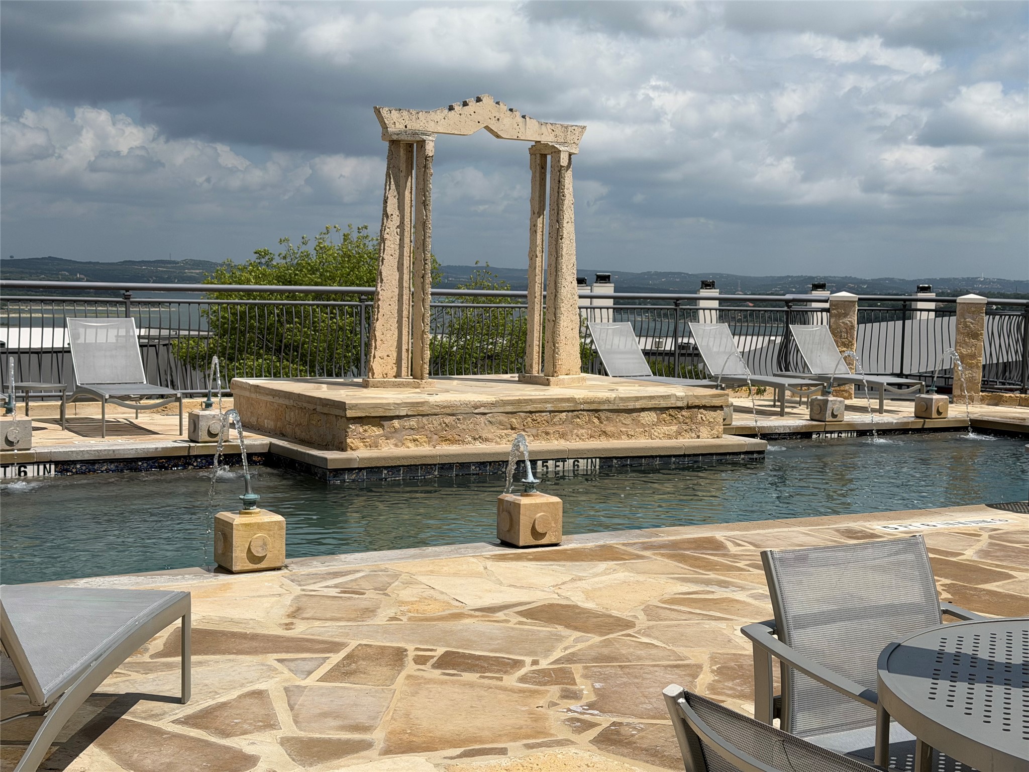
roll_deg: -1.7
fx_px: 1427
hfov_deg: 39.7
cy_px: 386
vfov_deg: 30.3
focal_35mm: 48
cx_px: 514
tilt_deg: -4.1
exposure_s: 1/9901
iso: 64
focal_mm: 6.76
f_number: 1.78
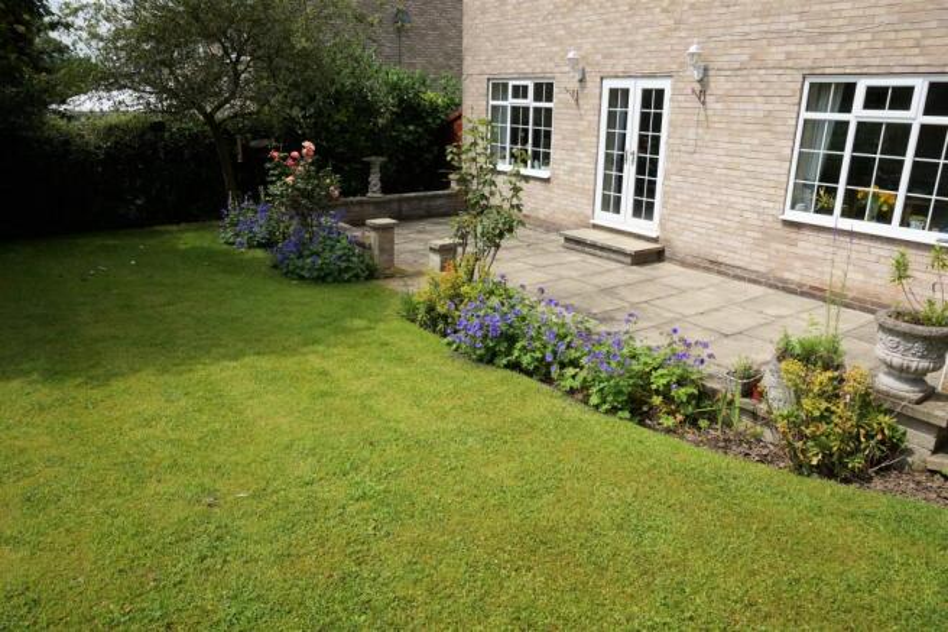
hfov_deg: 70.5
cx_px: 474
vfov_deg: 50.4
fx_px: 671
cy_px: 316
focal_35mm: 26
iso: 125
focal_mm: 17
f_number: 11
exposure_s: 1/125
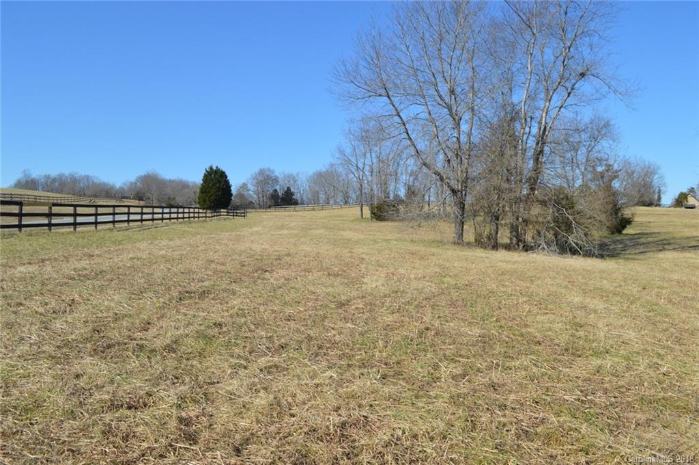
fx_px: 524
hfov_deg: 67.4
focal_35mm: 27
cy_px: 232
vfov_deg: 47.8
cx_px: 350
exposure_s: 1/250
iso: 100
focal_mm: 18
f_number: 8
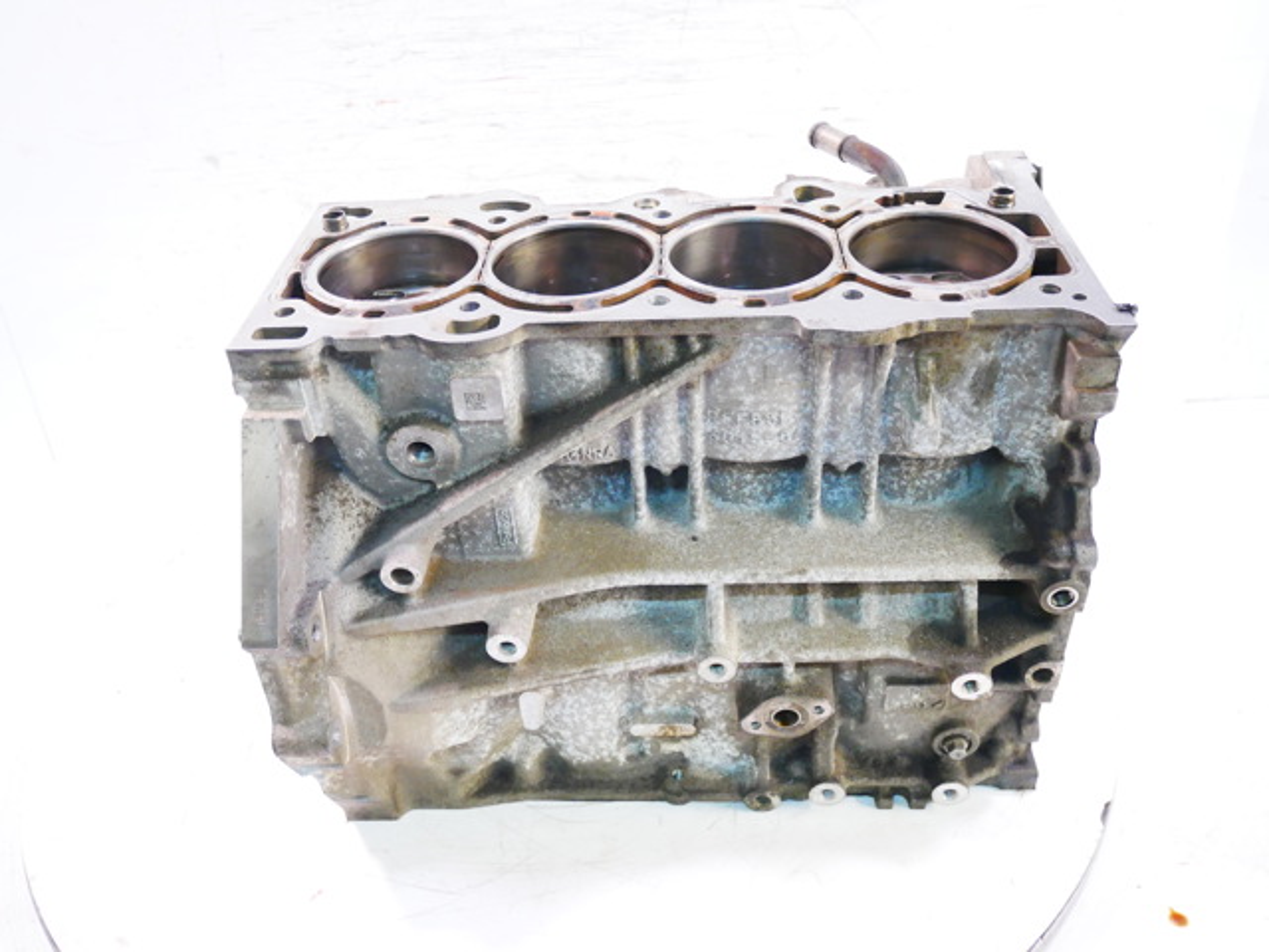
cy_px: 476
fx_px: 1100
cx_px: 634
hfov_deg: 60.0
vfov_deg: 46.8
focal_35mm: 30
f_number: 3.8
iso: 2000
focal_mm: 15
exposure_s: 1/60
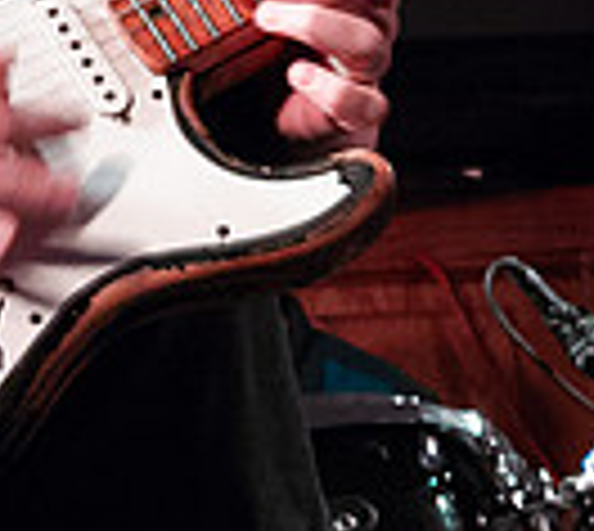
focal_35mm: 193
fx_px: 3554
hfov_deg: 9.4
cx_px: -82
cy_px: -166
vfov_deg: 8.4
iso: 6400
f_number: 6.3
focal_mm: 42
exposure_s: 1/60
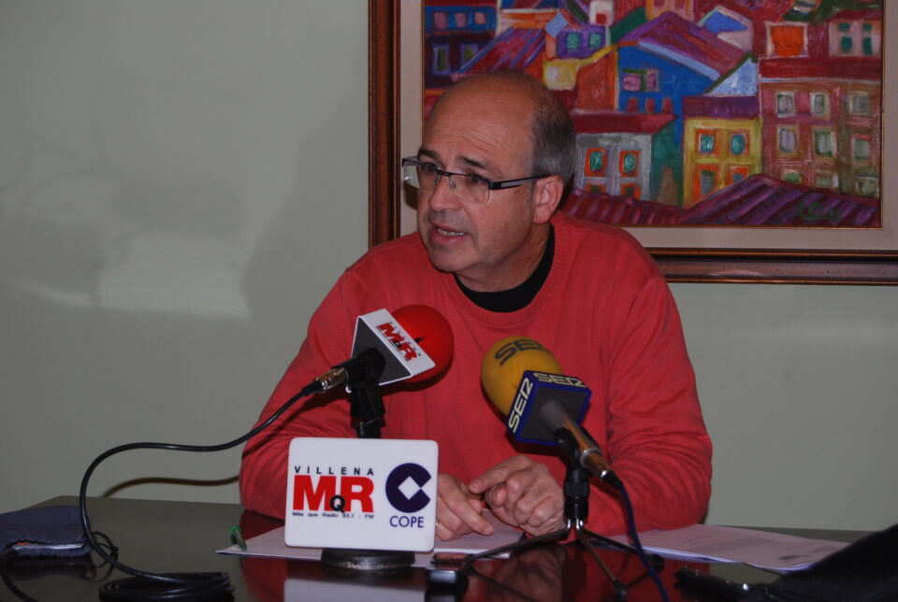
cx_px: 449
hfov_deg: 26.9
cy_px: 301
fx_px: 1874
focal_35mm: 75
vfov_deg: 18.3
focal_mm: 50
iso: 220
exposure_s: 1/60
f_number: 5.6
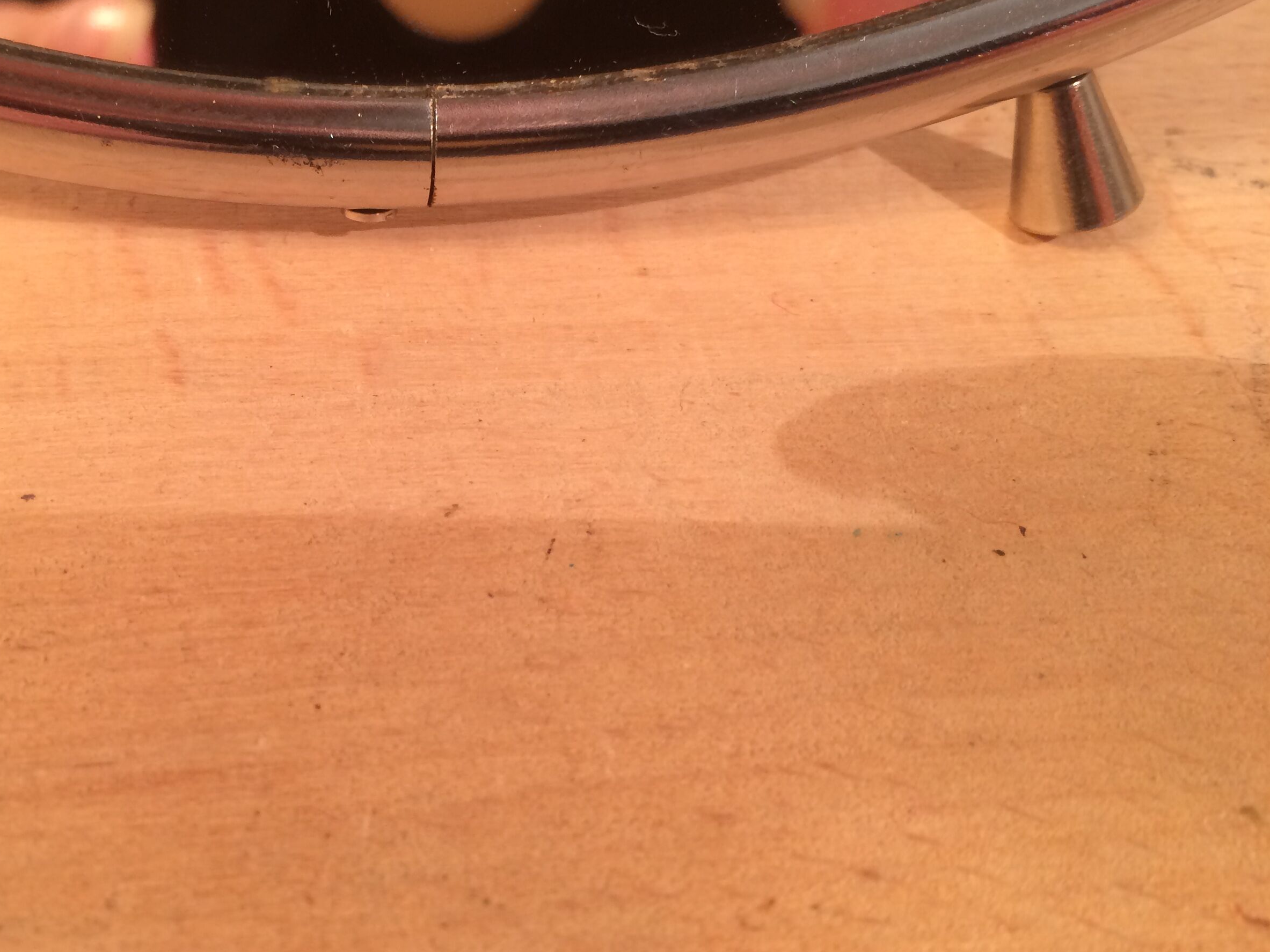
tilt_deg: -45.1
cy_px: 362
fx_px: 1468
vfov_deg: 35.8
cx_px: 404
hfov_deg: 45.9
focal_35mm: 40
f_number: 2.2
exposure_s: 1/33
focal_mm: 4.15
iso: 100
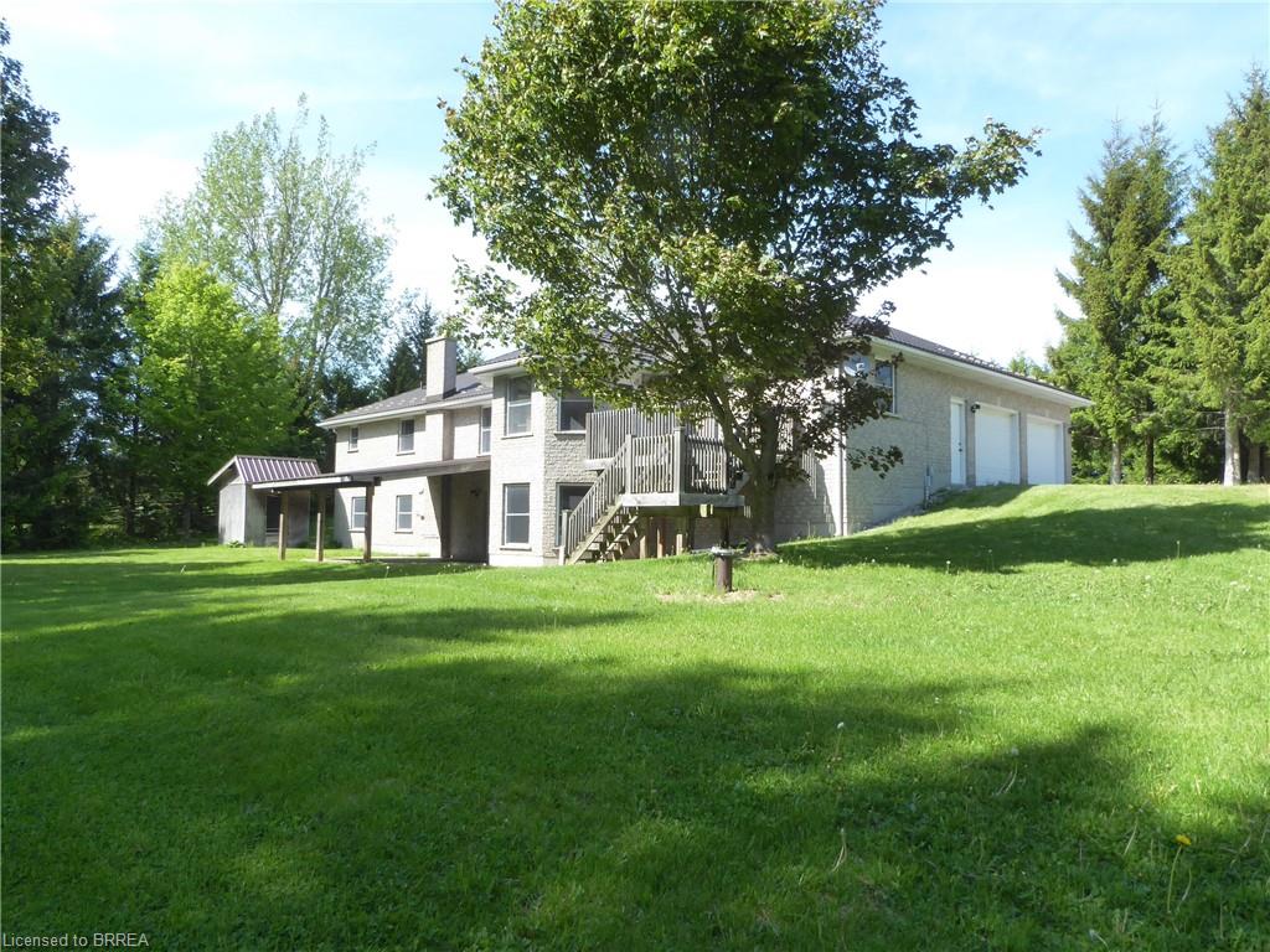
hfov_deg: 69.4
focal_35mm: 25
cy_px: 476
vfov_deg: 54.9
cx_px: 635
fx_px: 917
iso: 125
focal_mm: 4.3
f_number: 3.3
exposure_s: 1/125
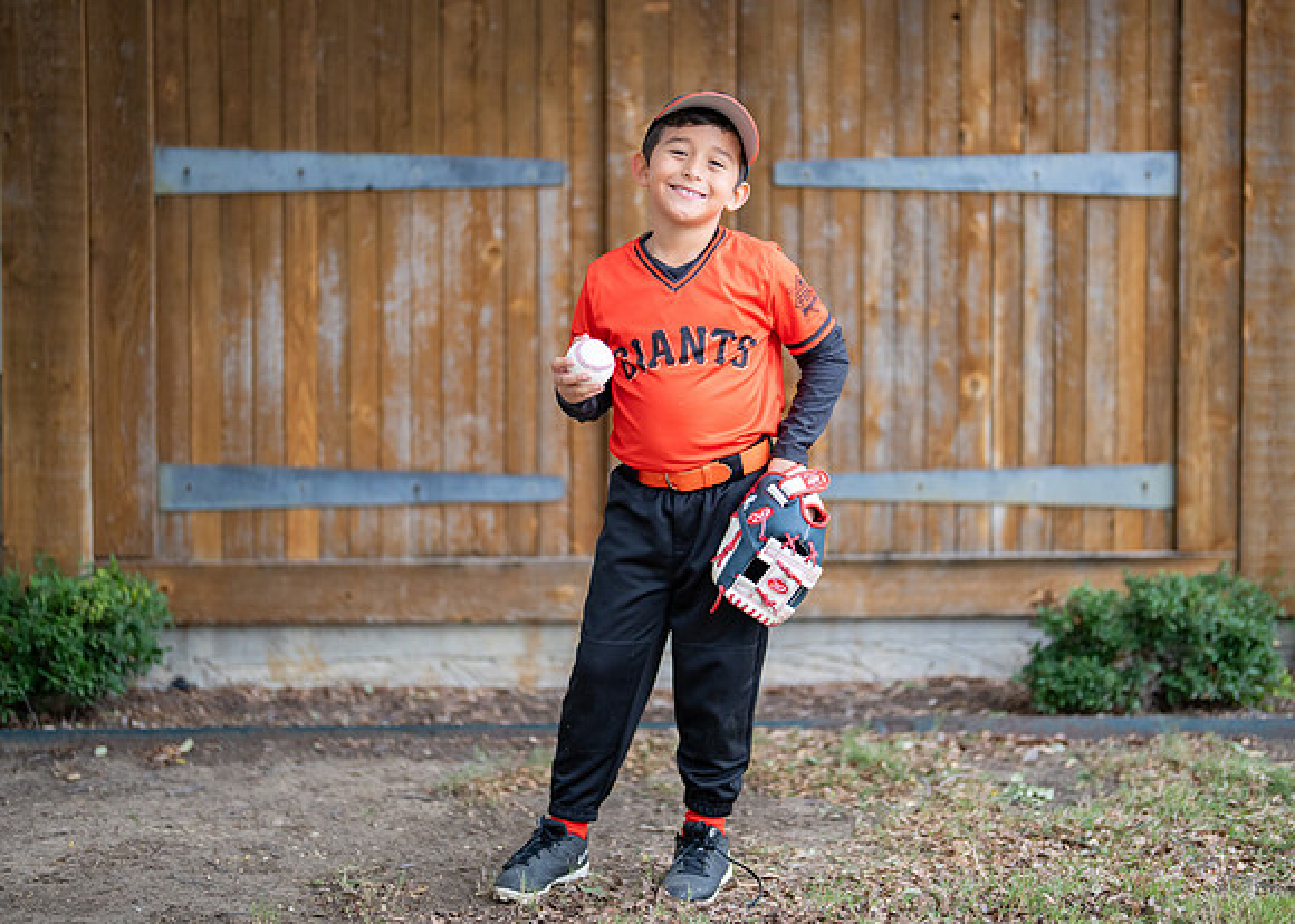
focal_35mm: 63
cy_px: 424
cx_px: 711
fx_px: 2322
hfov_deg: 31.1
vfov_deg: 22.5
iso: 500
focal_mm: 50
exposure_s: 1/640
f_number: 1.2
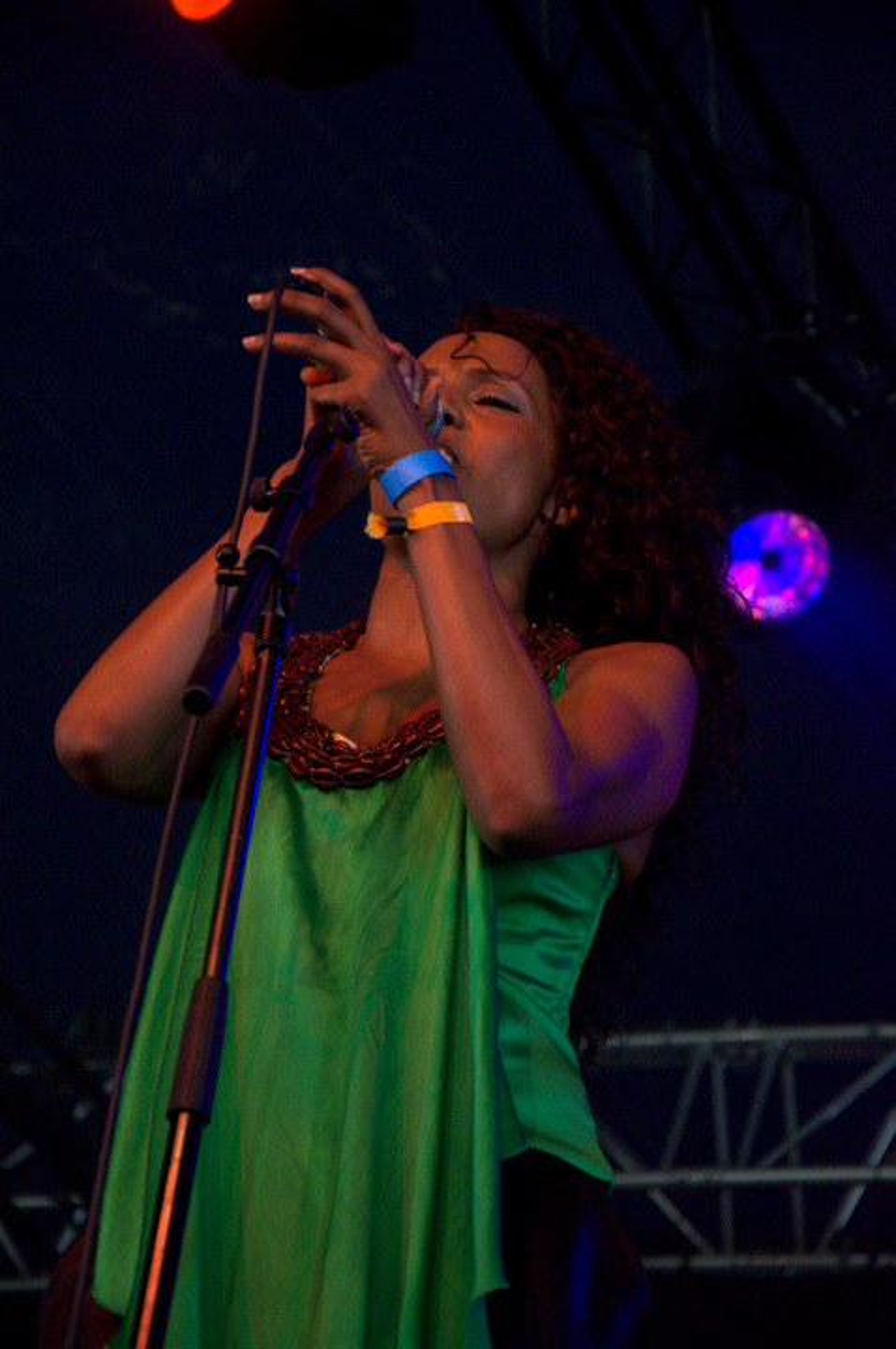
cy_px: 674
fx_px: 4773
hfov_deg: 10.7
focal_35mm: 128
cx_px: 448
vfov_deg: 16.1
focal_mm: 85
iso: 3200
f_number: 5.6
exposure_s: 1/200
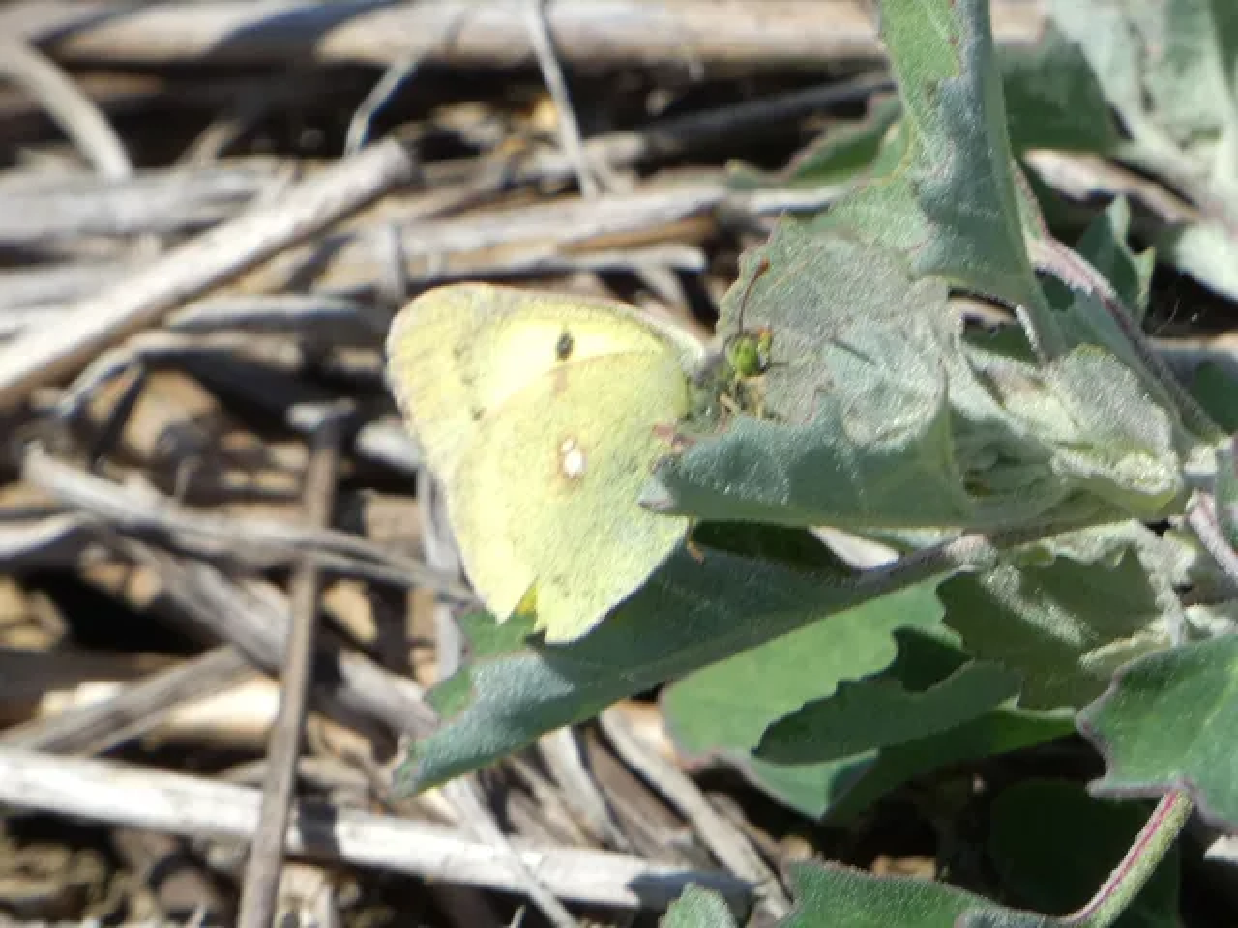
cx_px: 619
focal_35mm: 566
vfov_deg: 2.6
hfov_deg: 3.5
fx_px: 20242
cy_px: 464
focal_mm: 101.4
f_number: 5.6
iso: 80
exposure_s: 1/125
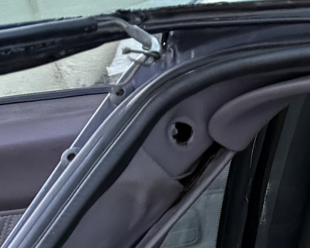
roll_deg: +0.8
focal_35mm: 181
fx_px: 1660
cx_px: 1140
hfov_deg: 7.9
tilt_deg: -30.7
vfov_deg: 8.3
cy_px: 375
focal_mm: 6.76
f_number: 1.78
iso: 64
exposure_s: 1/200
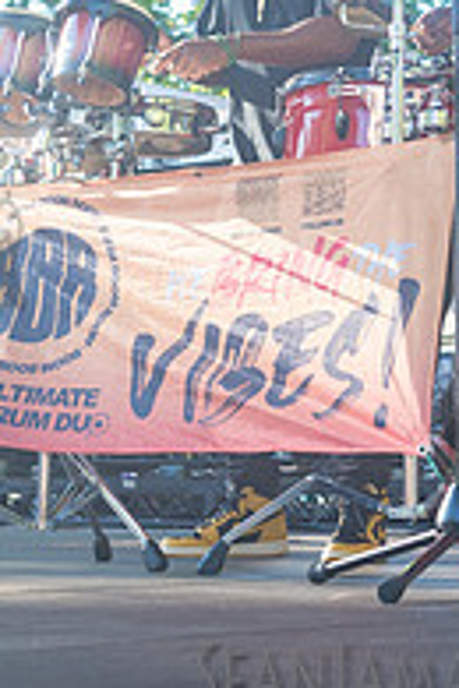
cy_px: 79
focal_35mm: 104
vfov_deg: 19.3
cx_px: 459
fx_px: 1989
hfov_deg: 13.0
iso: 250
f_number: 3.5
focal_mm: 35
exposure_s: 1/160
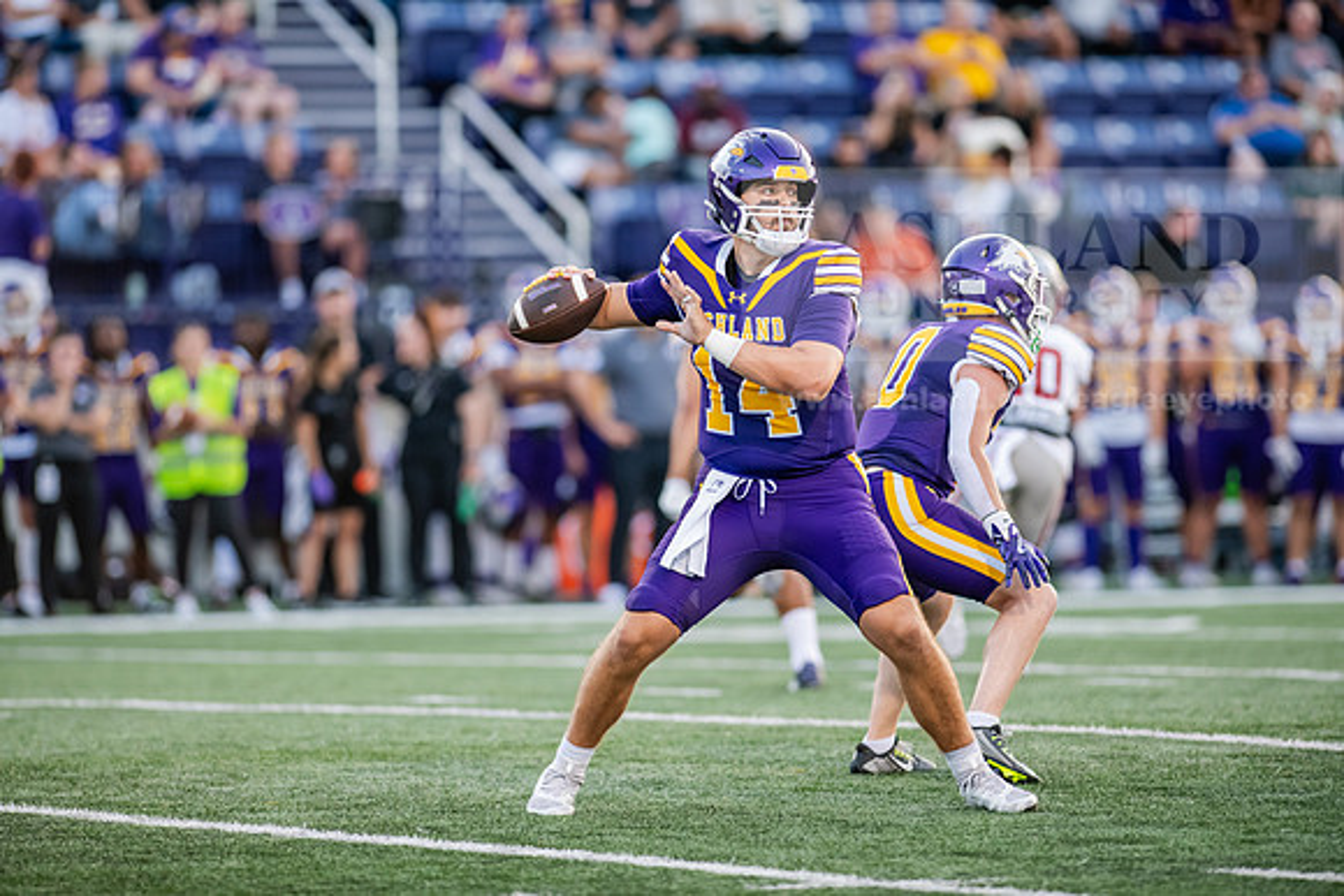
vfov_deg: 4.6
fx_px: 11202
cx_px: 672
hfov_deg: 6.9
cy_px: 448
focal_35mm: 300
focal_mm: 300
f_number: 3.2
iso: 1600
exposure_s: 1/800
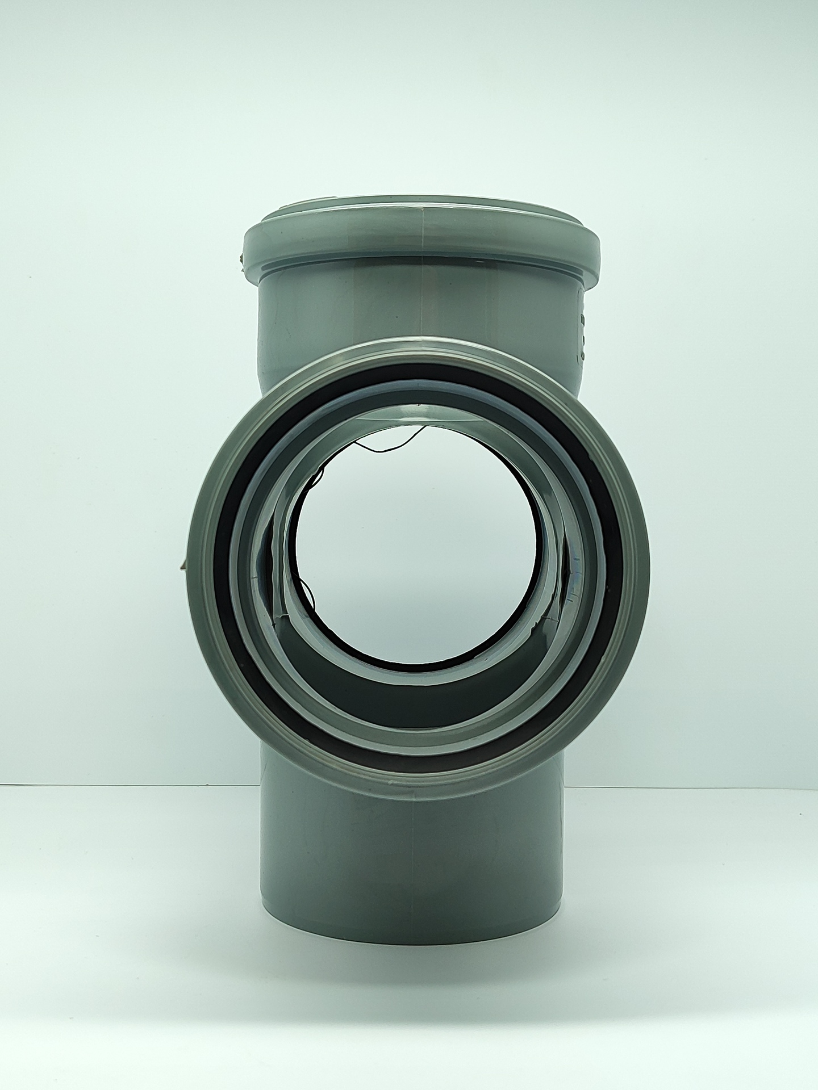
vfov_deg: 71.6
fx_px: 756
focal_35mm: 24
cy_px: 545
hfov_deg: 56.8
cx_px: 409
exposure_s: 1/160
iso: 160
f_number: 1.89
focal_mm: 5.89
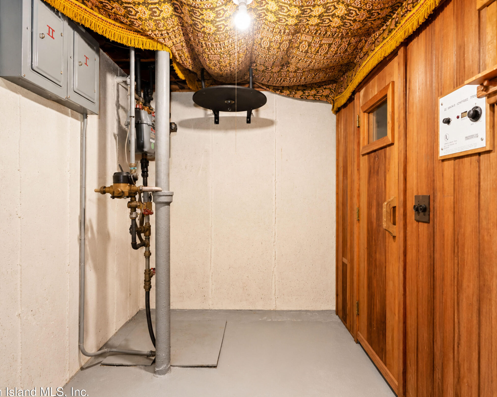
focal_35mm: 19
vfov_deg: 70.9
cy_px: 202
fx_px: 280
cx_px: 244
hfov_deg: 83.3
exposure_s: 1/6
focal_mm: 16
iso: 64
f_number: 4
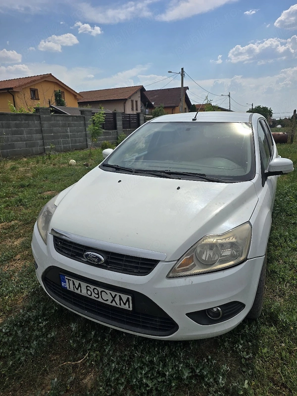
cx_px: 148
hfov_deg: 58.9
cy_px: 198
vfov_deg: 73.9
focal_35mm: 23
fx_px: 263
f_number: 1.7
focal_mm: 6.3
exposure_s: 1/2000
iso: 12
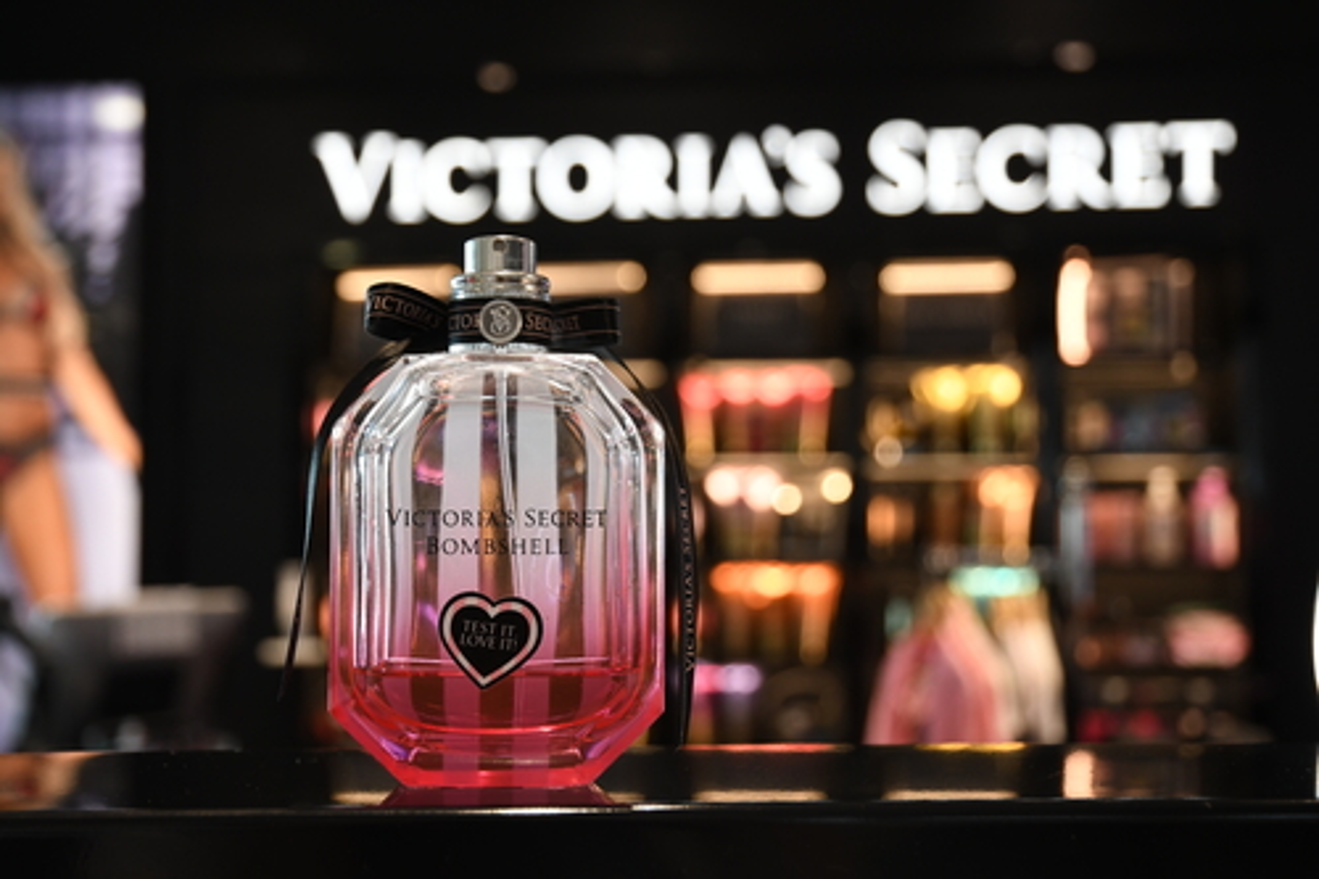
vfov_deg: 25.7
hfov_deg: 37.9
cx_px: 660
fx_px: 1923
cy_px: 440
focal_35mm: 52
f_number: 5
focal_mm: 35
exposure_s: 1/100
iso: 800
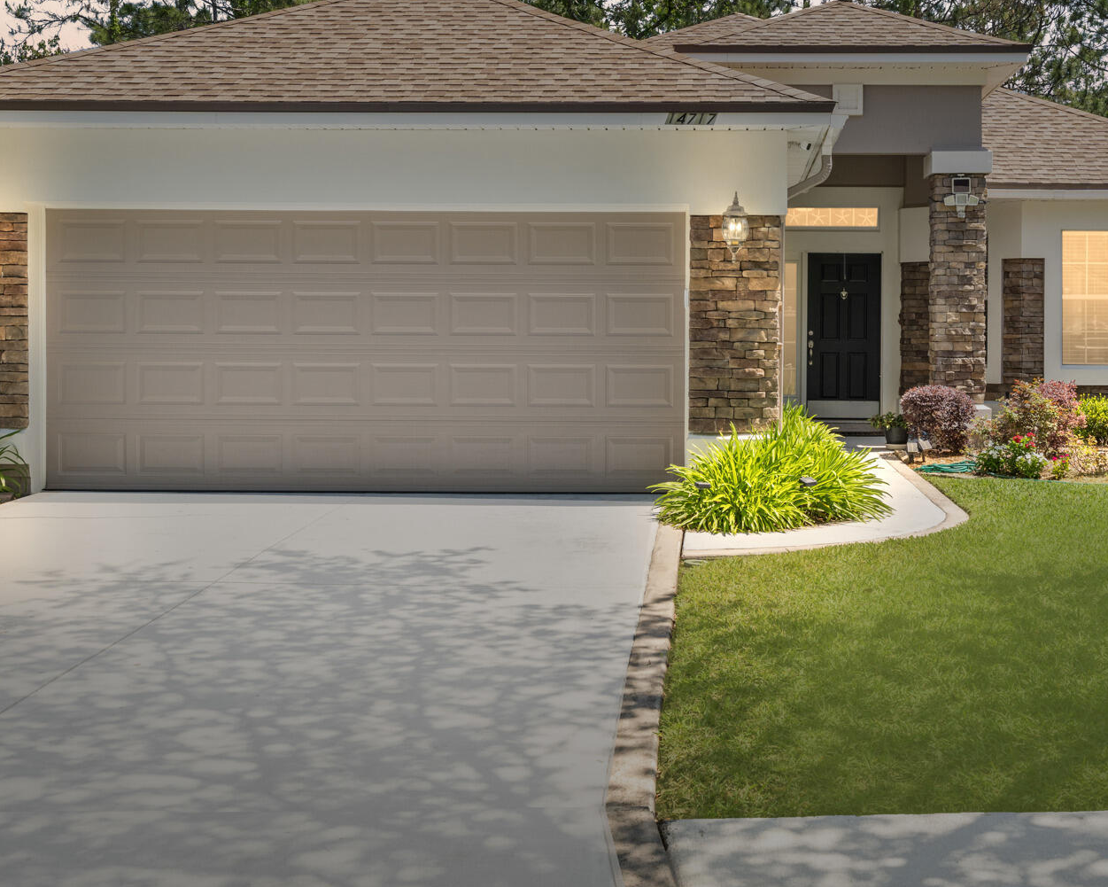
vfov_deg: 33.3
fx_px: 1476
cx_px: 731
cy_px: 351
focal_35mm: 45
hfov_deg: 40.7
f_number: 9
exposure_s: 1/400
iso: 250
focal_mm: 24
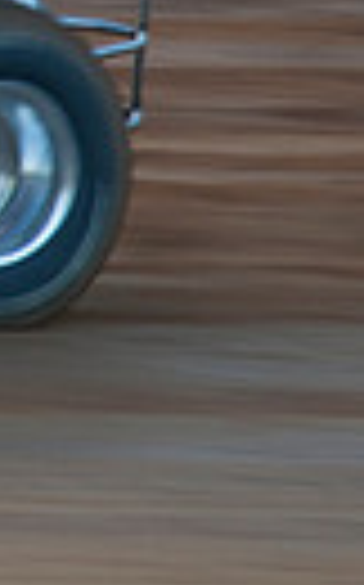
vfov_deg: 4.4
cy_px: -202
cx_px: -679
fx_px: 7604
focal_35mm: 478
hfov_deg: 2.7
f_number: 5
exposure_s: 1/160
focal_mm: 70
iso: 200
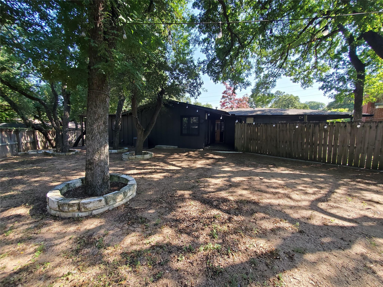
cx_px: 192
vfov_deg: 89.9
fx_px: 144
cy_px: 144
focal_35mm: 13
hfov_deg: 106.2
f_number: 2.2
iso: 80
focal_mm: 1.8
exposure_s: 1/120
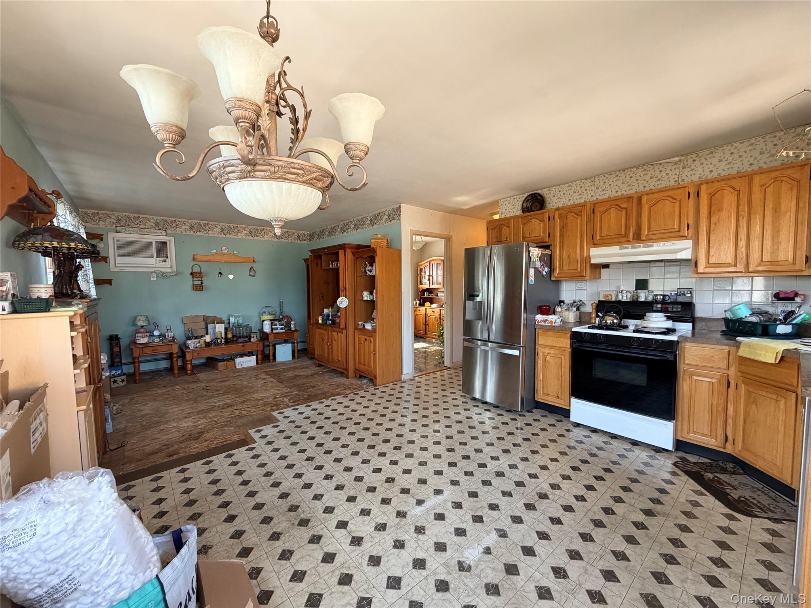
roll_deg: +1.0
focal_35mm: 14
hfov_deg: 102.1
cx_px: 406
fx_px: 328
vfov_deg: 85.7
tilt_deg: -4.3
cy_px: 304
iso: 250
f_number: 2.2
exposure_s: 1/121
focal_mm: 2.22
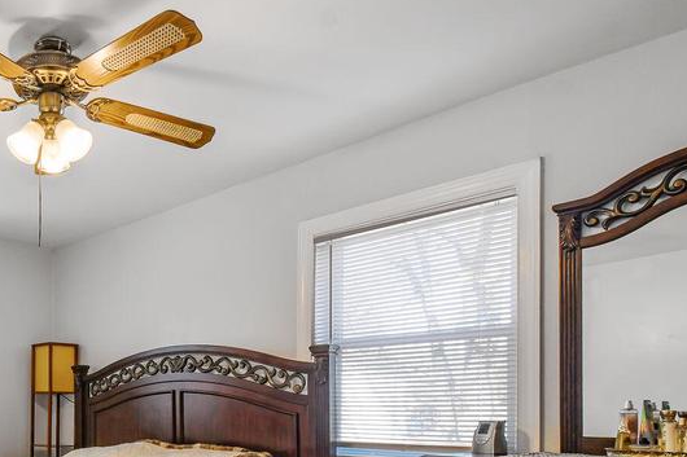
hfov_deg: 54.7
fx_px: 553
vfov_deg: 42.1
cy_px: 392
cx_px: 58
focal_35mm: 29
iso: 200
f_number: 9
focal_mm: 10
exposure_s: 1/13
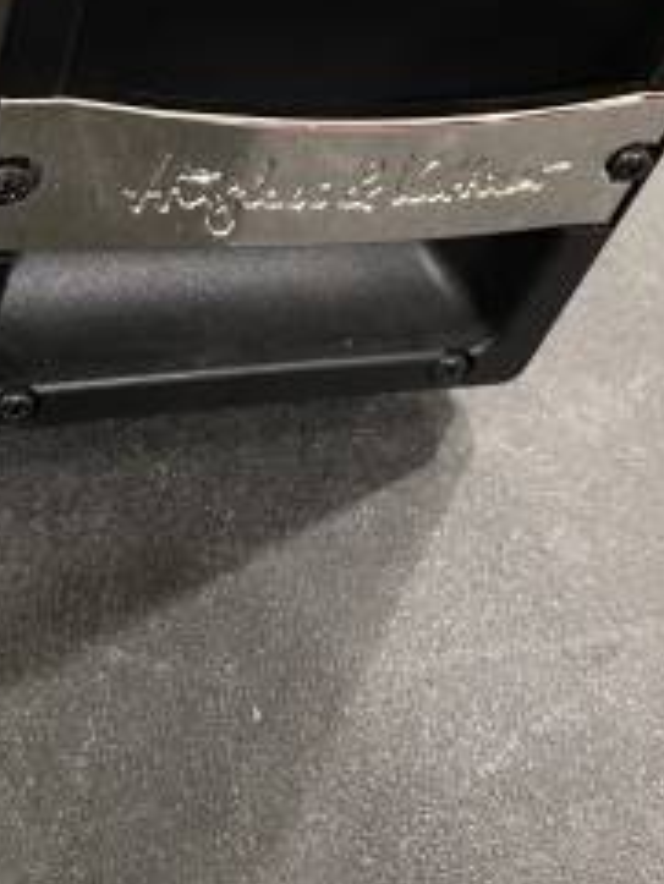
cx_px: 128
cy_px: 81
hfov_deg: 25.6
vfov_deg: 32.5
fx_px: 1431
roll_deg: -18.3
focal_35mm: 56
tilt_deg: -37.5
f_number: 1.6
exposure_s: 1/40
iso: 400
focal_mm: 4.2
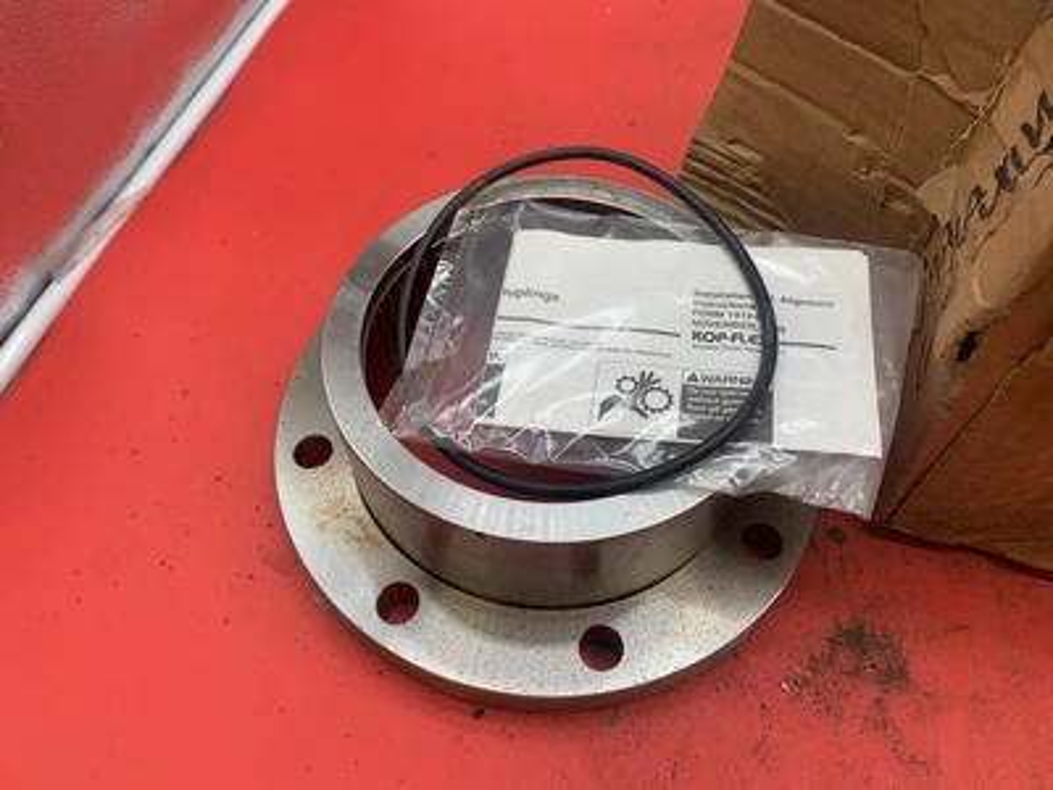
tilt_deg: -55.3
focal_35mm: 26
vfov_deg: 53.1
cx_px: 526
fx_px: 791
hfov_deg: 67.3
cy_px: 395
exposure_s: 1/114
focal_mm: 4.25
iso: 64
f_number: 1.8
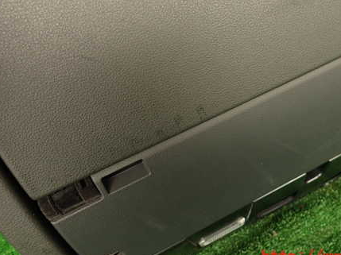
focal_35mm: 35
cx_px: 203
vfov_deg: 40.2
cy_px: 89
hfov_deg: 52.3
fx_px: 344
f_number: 2
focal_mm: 4.5
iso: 200
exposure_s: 1/60
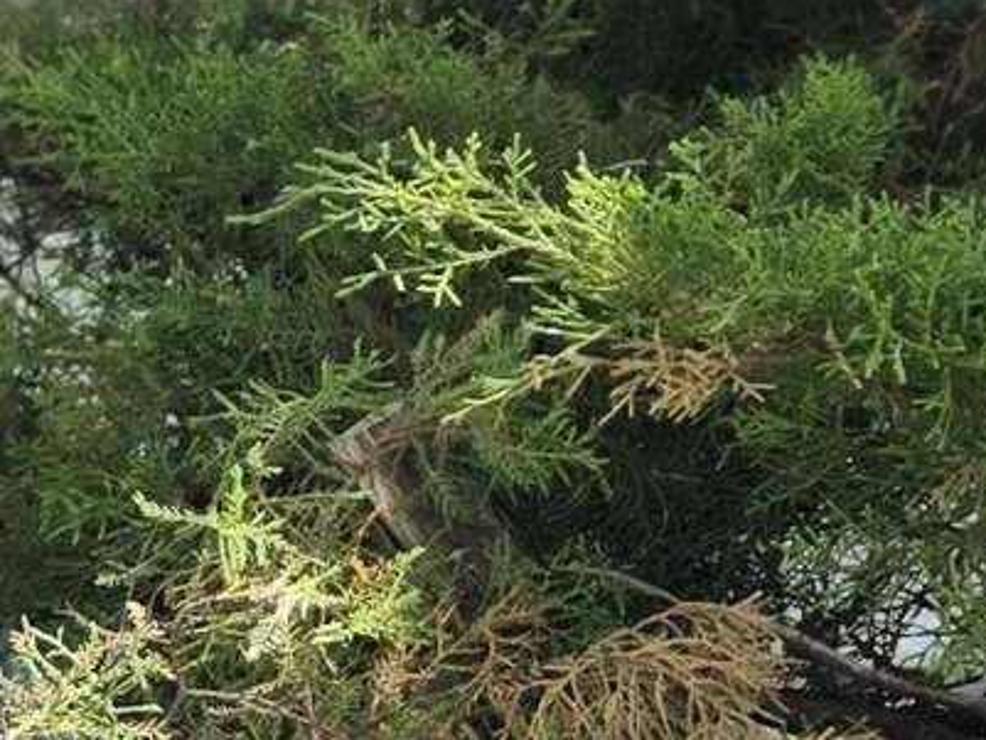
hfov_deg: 9.4
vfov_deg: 8.3
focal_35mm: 176
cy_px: 1096
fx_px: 5015
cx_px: -1731
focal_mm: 6.3
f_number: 1.7
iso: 40
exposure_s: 1/180
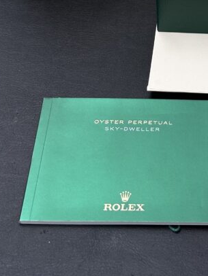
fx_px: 968
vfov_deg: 15.6
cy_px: -61
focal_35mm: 121
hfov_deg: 12.1
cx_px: 208
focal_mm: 6.86
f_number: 1.78
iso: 50
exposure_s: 1/198
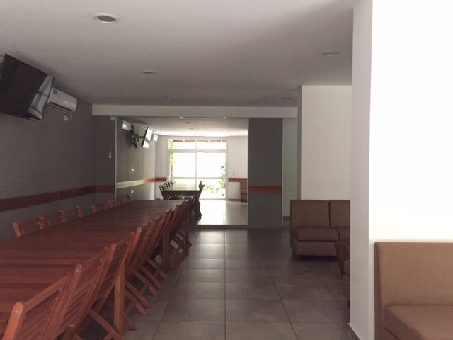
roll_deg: -1.2
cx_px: 226
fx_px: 380
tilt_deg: -0.8
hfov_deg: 61.7
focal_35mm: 29
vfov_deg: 48.2
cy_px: 170
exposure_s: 1/17
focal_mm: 4.15
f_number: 2.2
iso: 1000
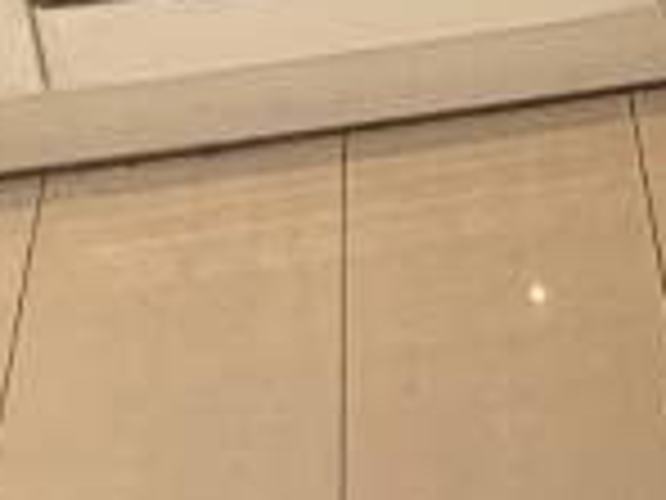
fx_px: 1866
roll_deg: +1.5
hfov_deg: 19.6
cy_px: -703
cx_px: 688
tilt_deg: -22.4
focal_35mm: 97
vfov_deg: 12.2
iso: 125
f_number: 2.2
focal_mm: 2.22
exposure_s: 1/100
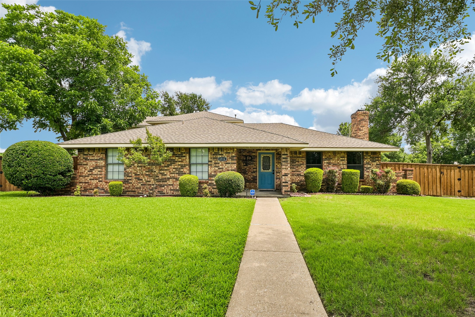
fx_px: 251
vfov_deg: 64.6
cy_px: 158
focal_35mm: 19
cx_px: 238
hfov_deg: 86.9
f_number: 8
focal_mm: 19
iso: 400
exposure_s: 1/500
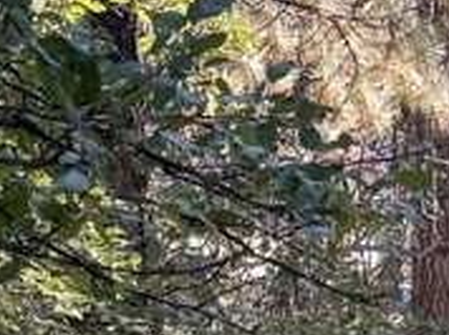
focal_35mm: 173
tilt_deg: -8.8
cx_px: 383
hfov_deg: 11.4
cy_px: 345
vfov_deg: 8.5
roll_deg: -1.3
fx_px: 2241
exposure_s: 1/130
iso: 50
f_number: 1.78
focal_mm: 6.76
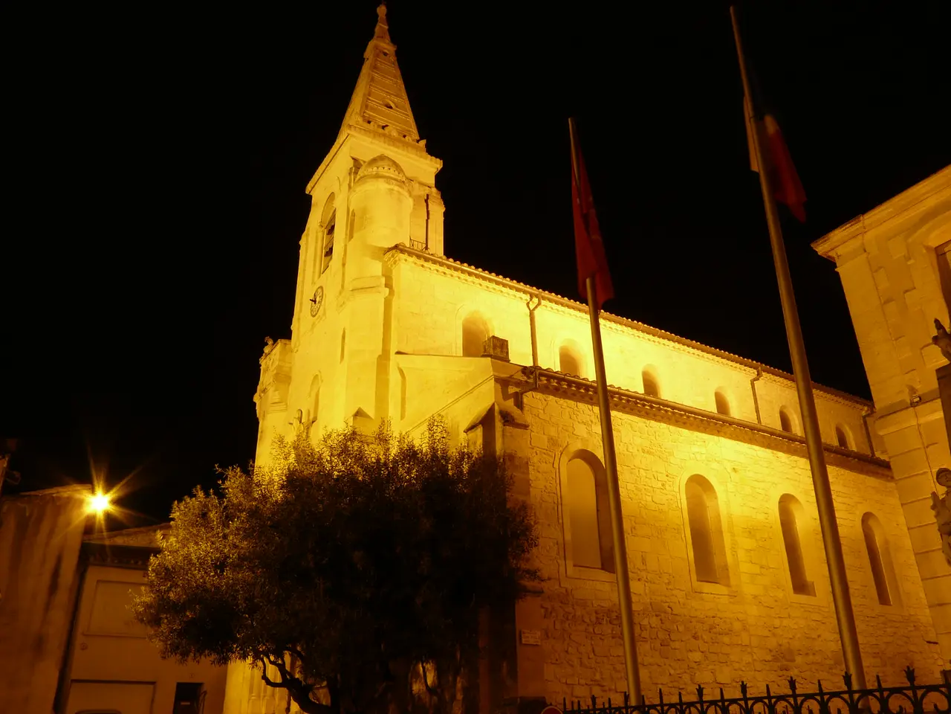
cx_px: 476
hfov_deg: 63.4
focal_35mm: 28
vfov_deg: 49.7
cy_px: 357
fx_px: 769
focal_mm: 4.6
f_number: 6.3
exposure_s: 1.6
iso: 100
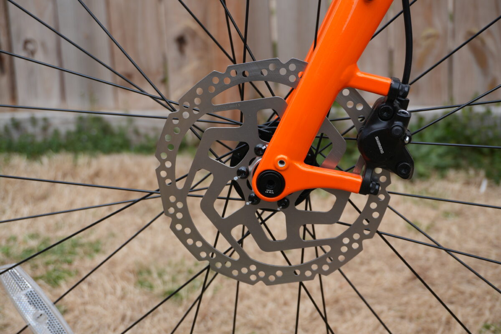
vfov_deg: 25.8
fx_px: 731
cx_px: 250
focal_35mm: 52
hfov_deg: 37.9
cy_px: 167
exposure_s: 1/160
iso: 100
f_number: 5.6
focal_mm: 35
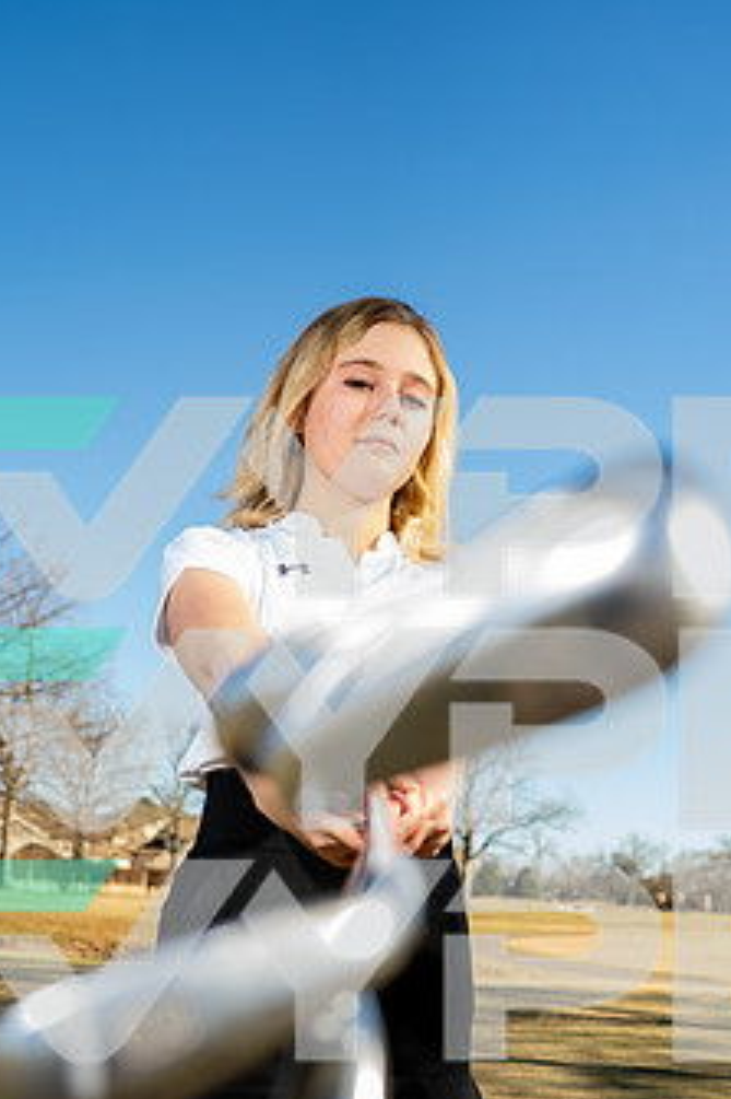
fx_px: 1433
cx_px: 413
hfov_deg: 28.6
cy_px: 732
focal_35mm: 47
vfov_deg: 41.4
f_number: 4.5
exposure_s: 1/250
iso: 64
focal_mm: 35
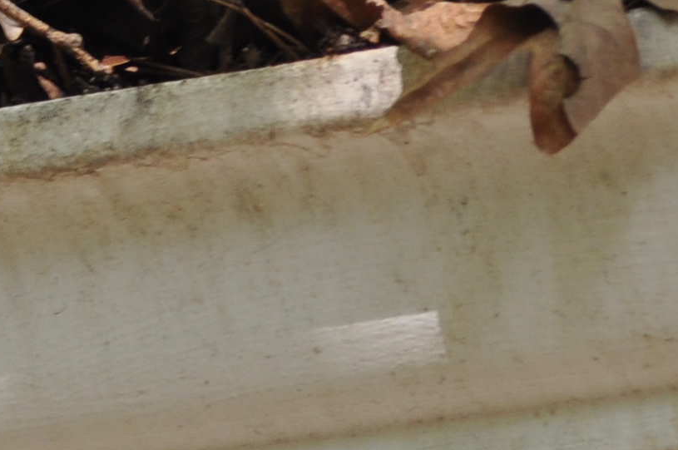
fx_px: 16324
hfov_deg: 2.4
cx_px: -423
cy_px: -367
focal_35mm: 868
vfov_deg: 1.6
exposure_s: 1/60
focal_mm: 110
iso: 320
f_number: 4.5
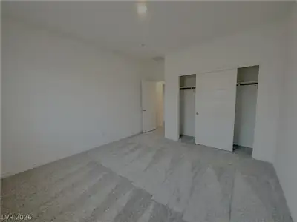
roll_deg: +1.1
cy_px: 111
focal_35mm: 14
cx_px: 148
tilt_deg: -7.5
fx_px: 120
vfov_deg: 85.7
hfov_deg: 102.1
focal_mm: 2.22
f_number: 2.2
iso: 160
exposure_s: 1/120
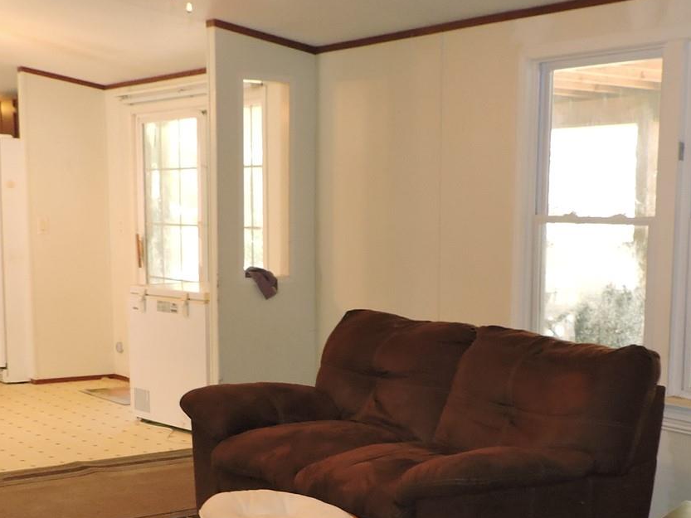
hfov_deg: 32.6
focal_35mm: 59
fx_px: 1178
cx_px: 396
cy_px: 420
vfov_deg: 24.4
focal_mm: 4.3
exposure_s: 1/40
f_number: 3
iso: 320
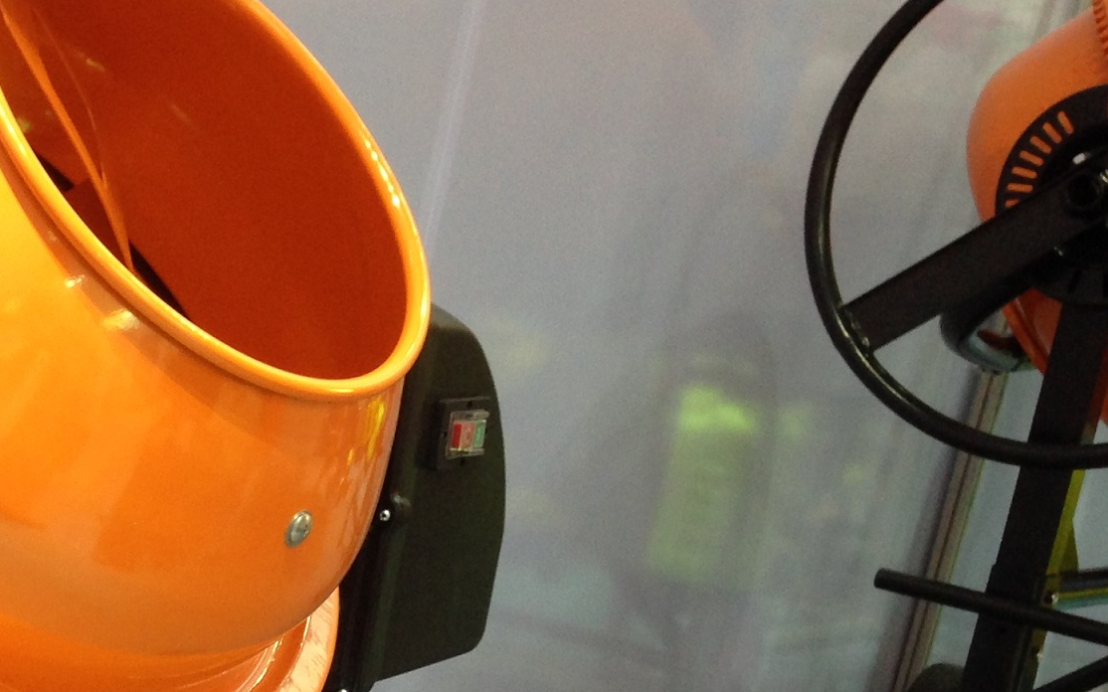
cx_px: -175
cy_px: 729
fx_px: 2476
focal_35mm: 82
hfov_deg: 23.3
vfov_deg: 15.6
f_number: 2.4
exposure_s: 1/20
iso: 100
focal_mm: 4.12
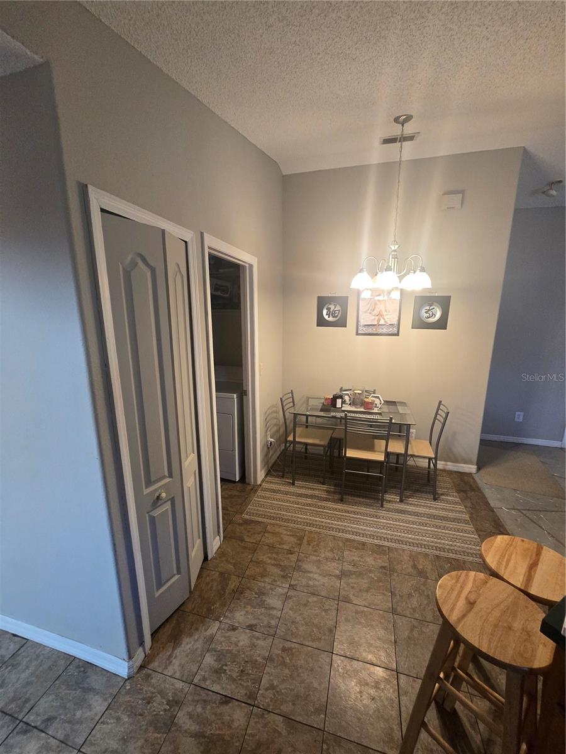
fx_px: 283
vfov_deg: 106.2
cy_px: 377
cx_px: 283
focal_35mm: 13
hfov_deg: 89.9
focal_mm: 2.2
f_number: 2.2
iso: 500
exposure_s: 1/60
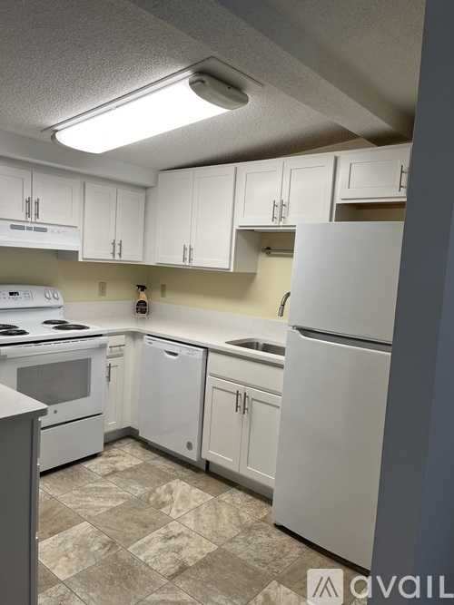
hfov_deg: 53.0
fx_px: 455
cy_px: 302
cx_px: 227
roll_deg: -3.2
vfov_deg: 67.3
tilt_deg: -6.4
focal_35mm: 26
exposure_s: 1/120
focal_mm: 5.1
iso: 40
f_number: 1.6
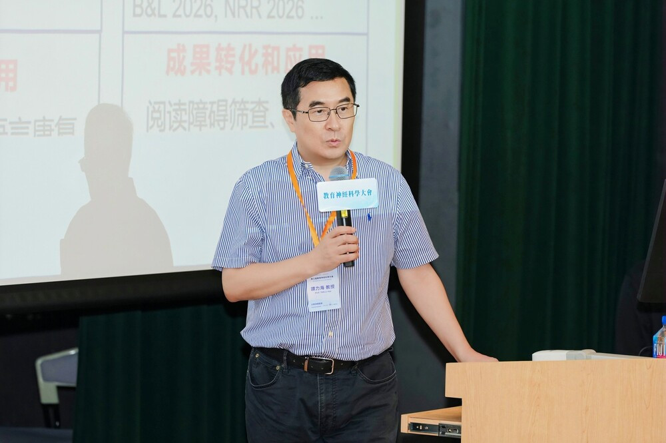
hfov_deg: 10.3
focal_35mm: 200
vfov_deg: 6.9
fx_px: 3697
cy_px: 222
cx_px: 333
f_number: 4
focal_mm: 200
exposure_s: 1/250
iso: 1600
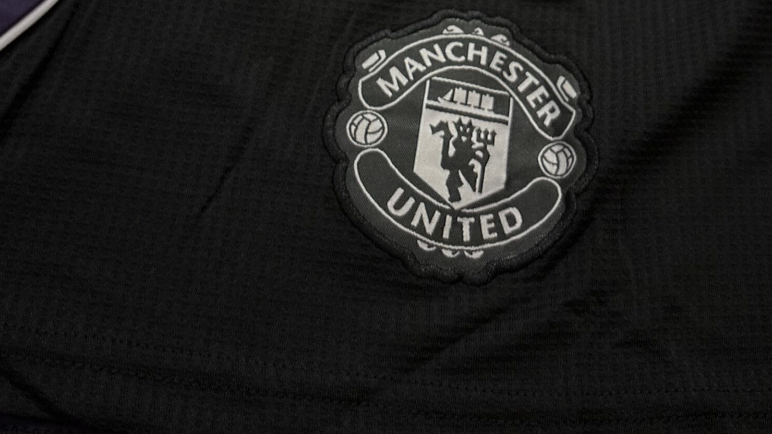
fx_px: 1003
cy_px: -67
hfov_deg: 42.0
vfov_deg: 22.7
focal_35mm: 49
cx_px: 428
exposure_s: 1/17
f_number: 1.6
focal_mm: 5.96
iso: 1000
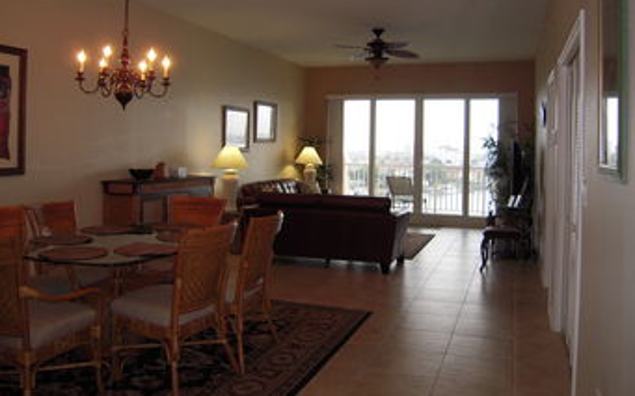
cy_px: 154
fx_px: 554
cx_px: 322
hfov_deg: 59.7
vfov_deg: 39.2
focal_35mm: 32
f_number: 2.7
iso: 100
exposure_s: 1/50
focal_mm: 5
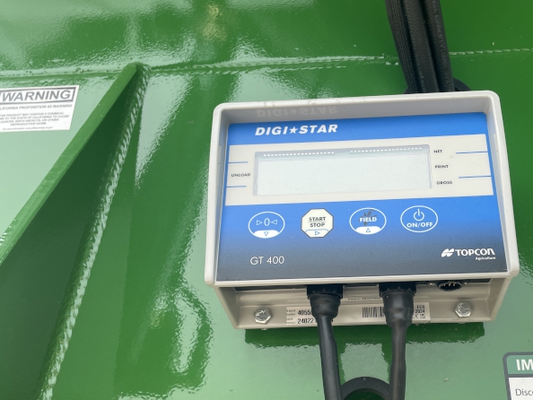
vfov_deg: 40.3
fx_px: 539
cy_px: 265
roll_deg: +0.4
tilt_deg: +27.6
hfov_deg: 51.7
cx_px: 350
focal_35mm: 35
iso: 32
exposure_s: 1/932
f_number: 1.6
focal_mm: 4.2
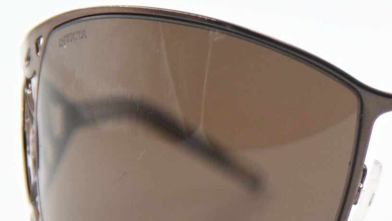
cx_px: 422
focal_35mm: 442
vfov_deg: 2.8
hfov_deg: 4.9
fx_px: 4595
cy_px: 145
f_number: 4
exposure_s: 1/400
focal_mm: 90
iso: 400
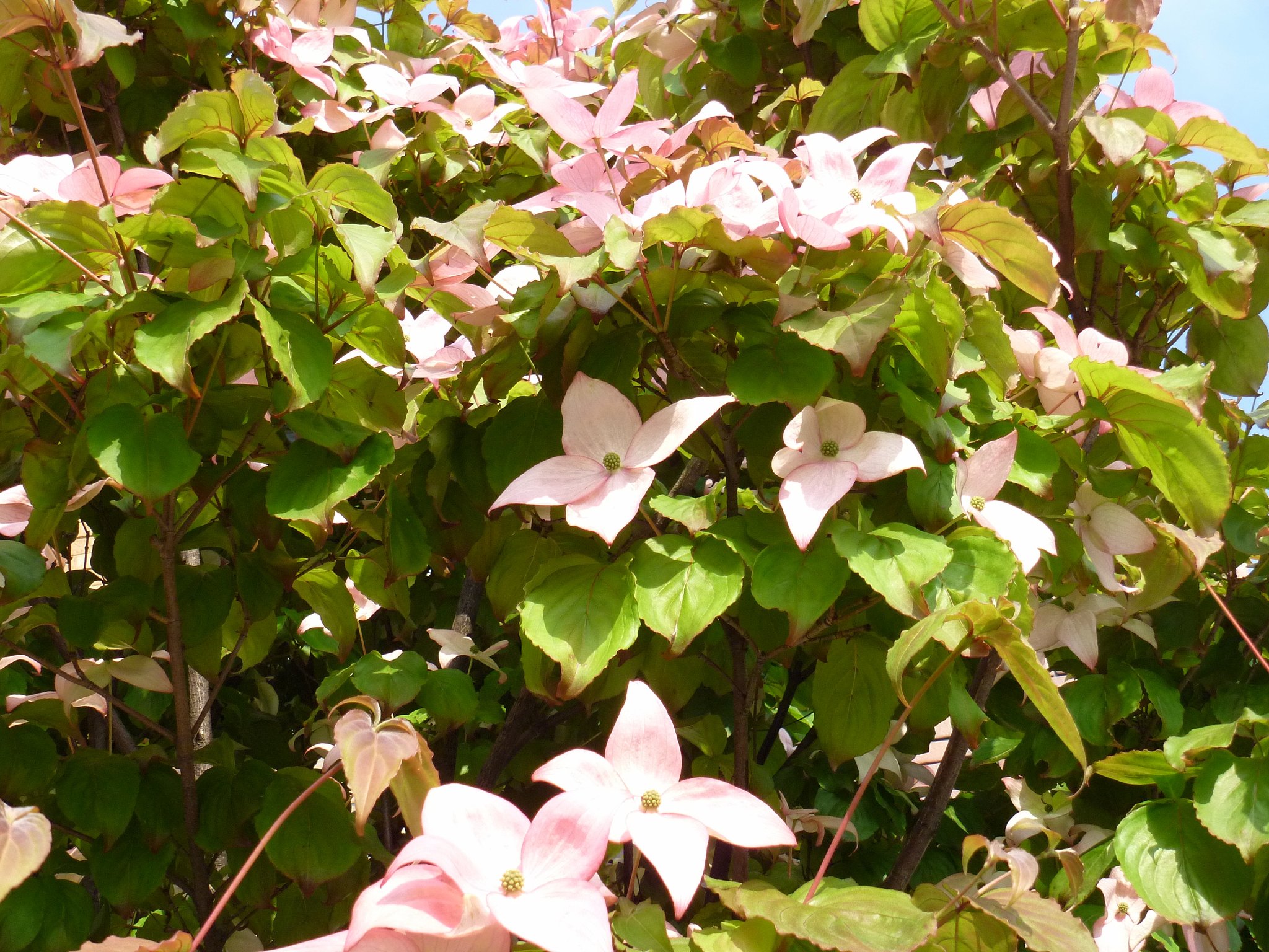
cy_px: 476
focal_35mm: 44
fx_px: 1613
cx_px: 634
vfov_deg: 32.9
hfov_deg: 42.9
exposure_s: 1/320
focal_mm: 7.8
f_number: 5
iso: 200
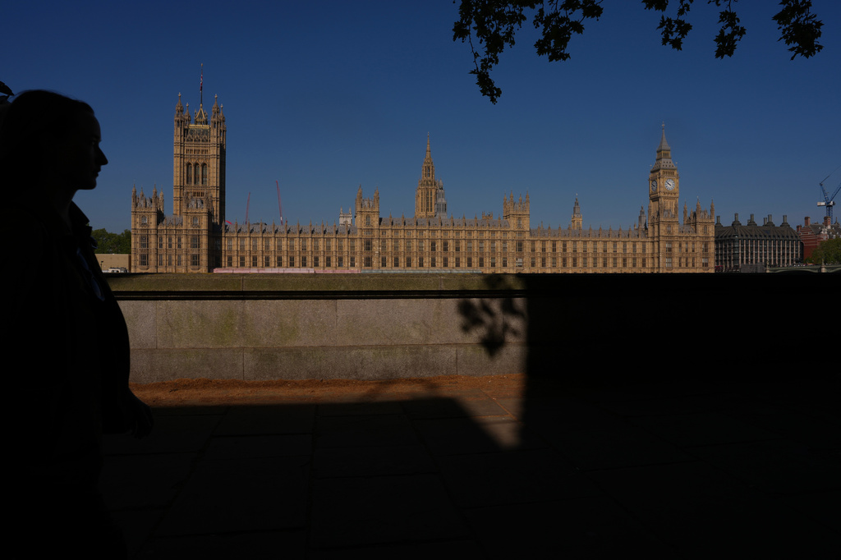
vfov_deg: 53.1
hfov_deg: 73.8
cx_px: 420
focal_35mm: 24
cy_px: 280
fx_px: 560
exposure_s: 1/500
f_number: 11
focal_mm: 24
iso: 80
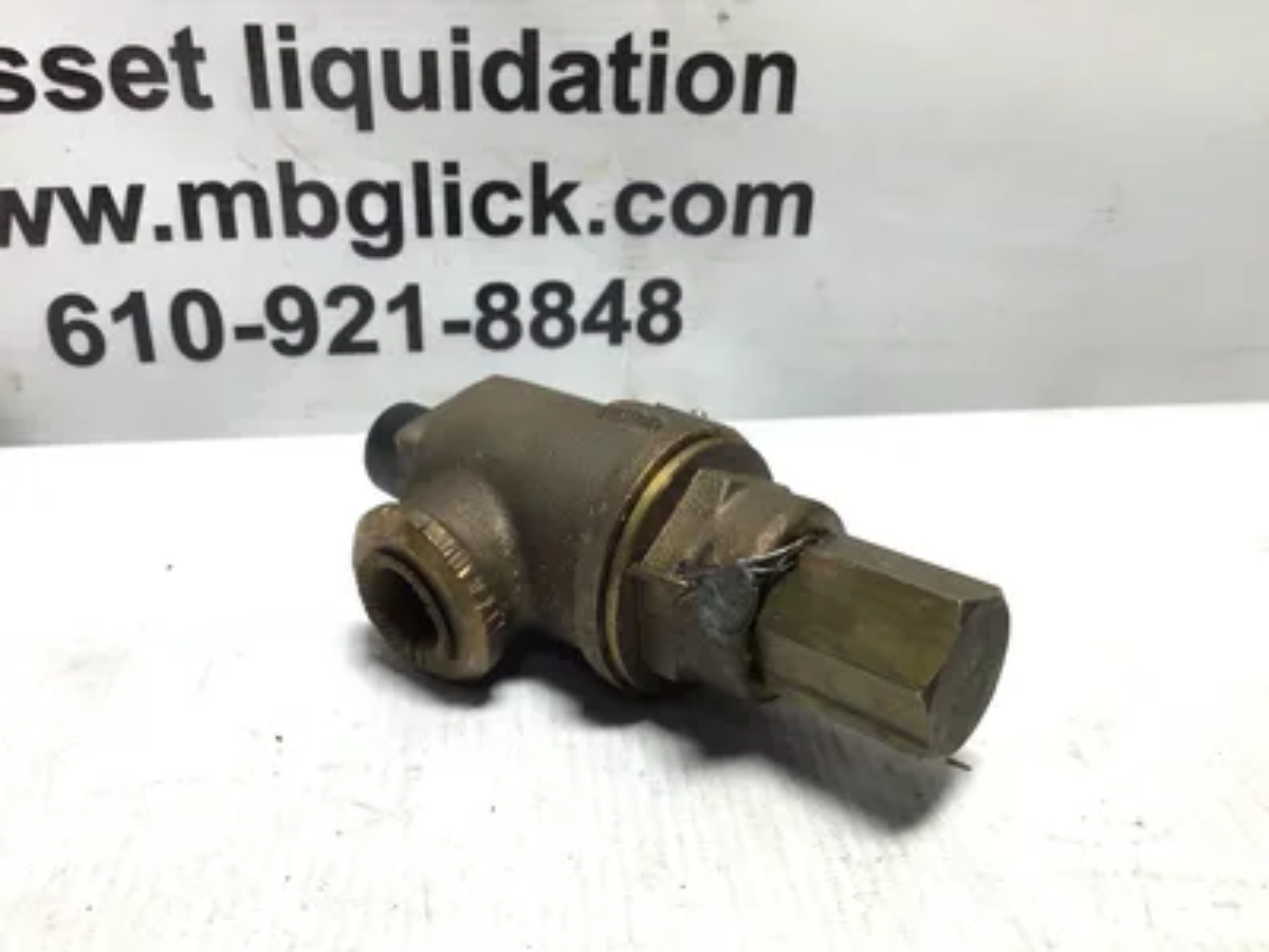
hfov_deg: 58.4
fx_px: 1136
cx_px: 634
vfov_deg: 45.4
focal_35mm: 31
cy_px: 476
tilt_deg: -27.2
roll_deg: -2.4
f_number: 2.4
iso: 40
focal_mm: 3.3
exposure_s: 1/120
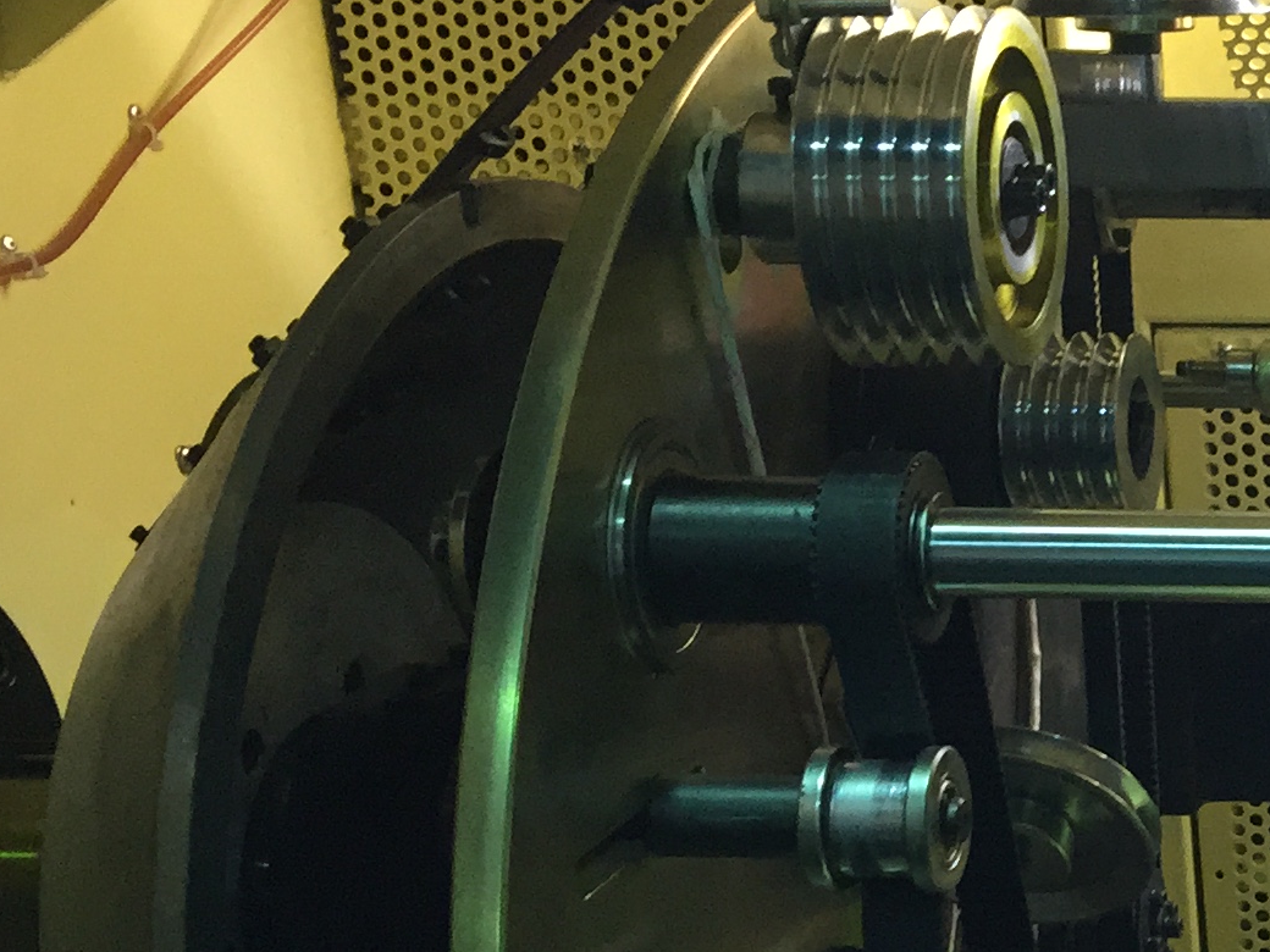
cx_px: 1763
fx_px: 3339
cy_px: 829
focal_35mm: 91
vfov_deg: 16.1
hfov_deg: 19.4
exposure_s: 1/33
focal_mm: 4.15
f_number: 2.2
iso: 160
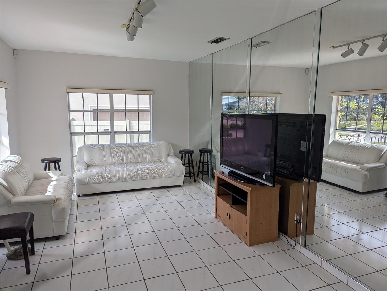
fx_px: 269
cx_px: 194
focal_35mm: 24
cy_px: 146
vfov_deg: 56.9
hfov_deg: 71.5
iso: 43
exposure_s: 1/499
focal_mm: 6.81
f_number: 1.85
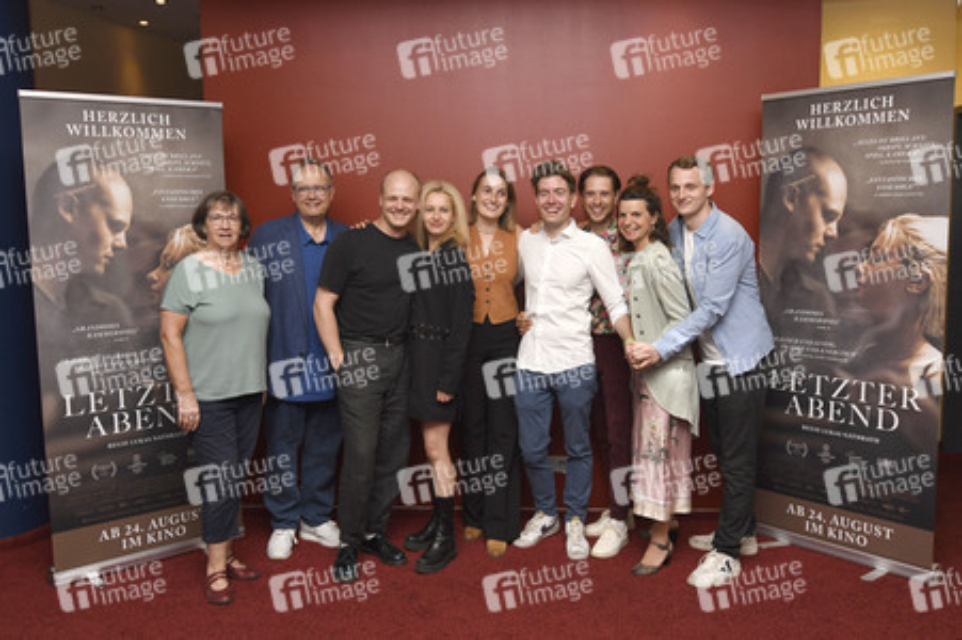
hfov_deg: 57.3
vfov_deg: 39.9
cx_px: 481
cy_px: 320
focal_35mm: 33
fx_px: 881
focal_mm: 22
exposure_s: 1/320
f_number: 4
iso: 640
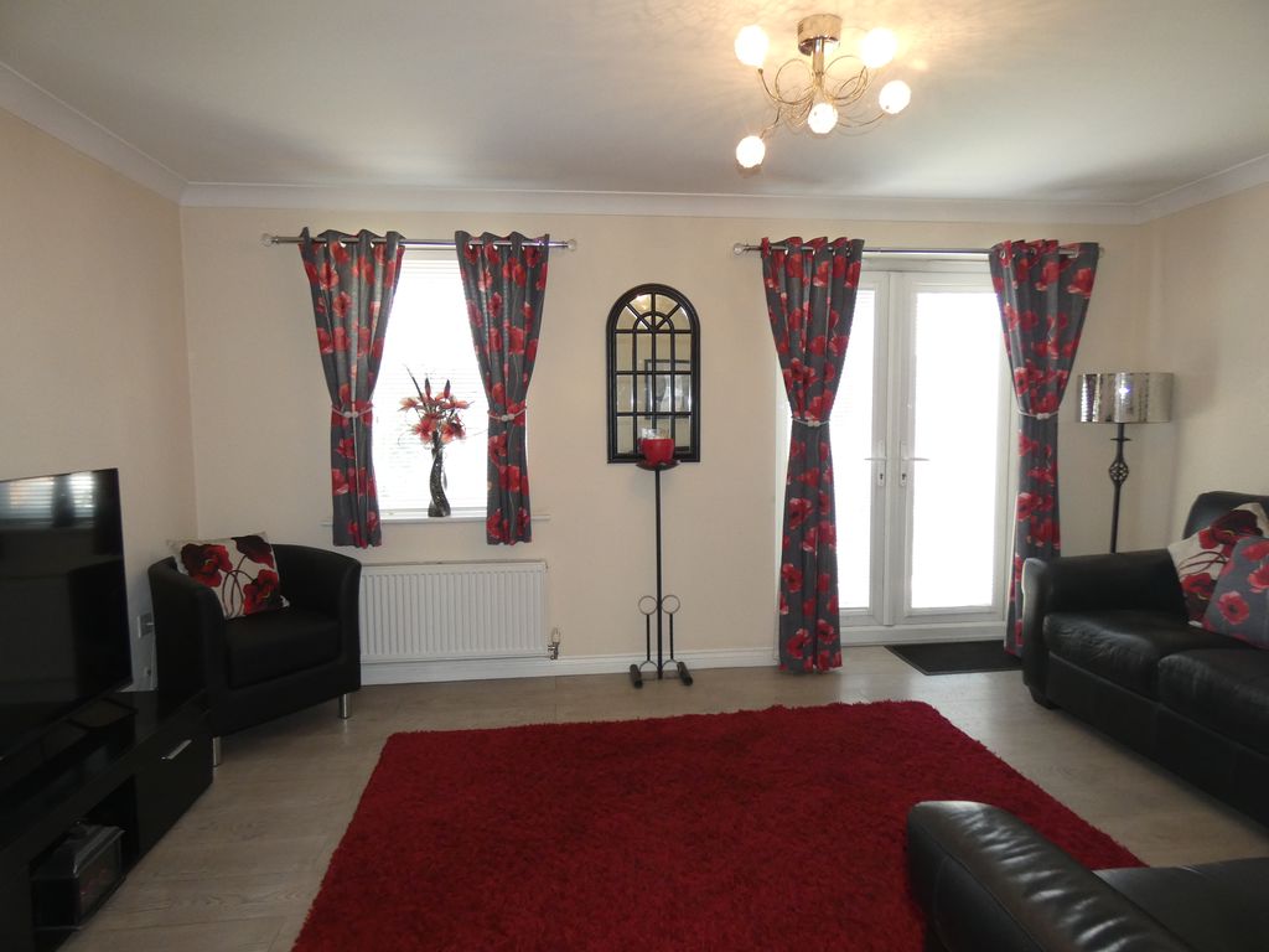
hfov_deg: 81.7
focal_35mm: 20
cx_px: 634
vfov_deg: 66.0
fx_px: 733
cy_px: 476
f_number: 2.8
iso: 250
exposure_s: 1/60
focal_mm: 3.6
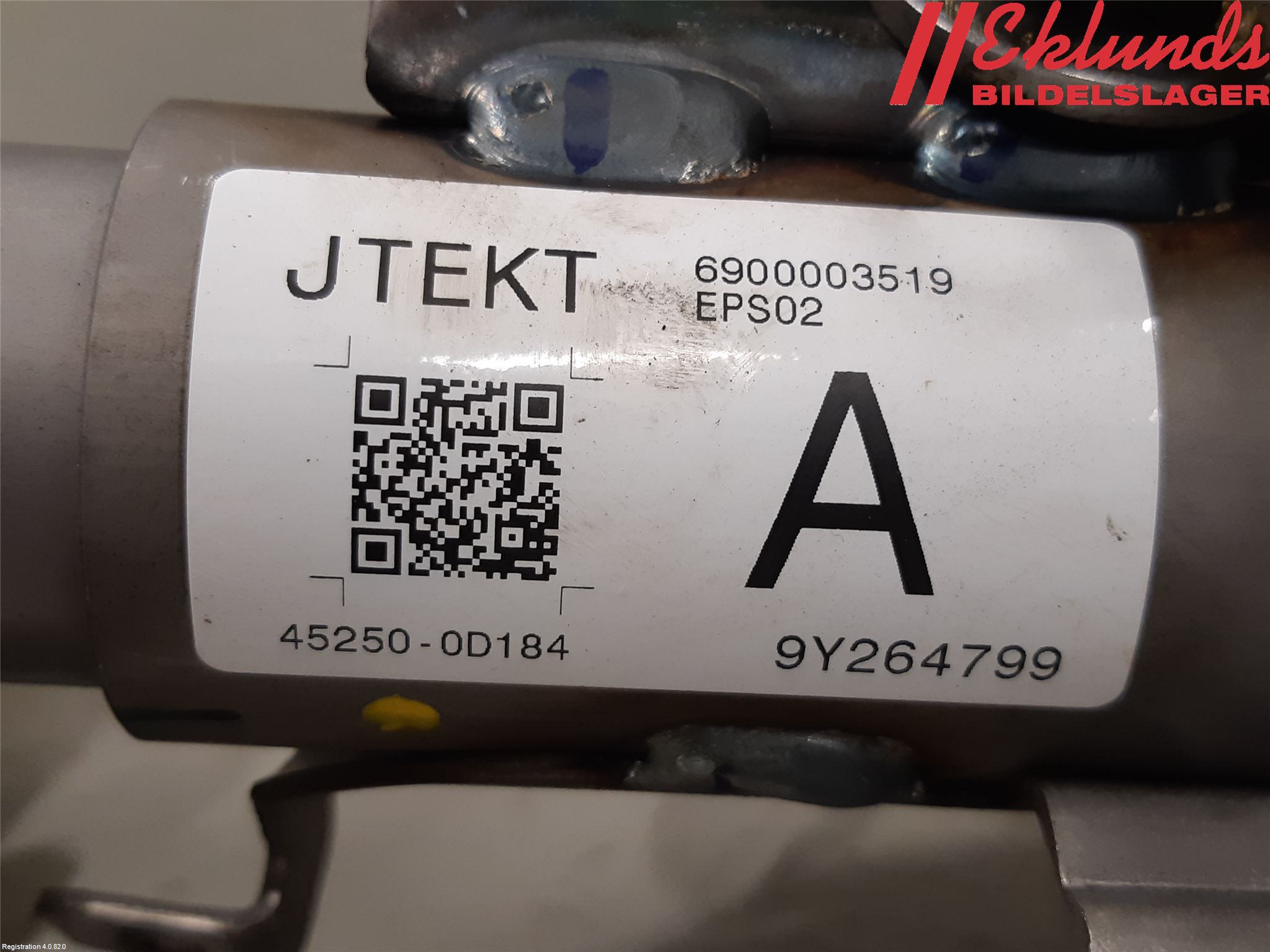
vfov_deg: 53.1
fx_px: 954
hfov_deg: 67.3
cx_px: 635
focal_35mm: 26
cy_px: 476
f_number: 1.7
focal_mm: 3.93
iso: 100
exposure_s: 1/50
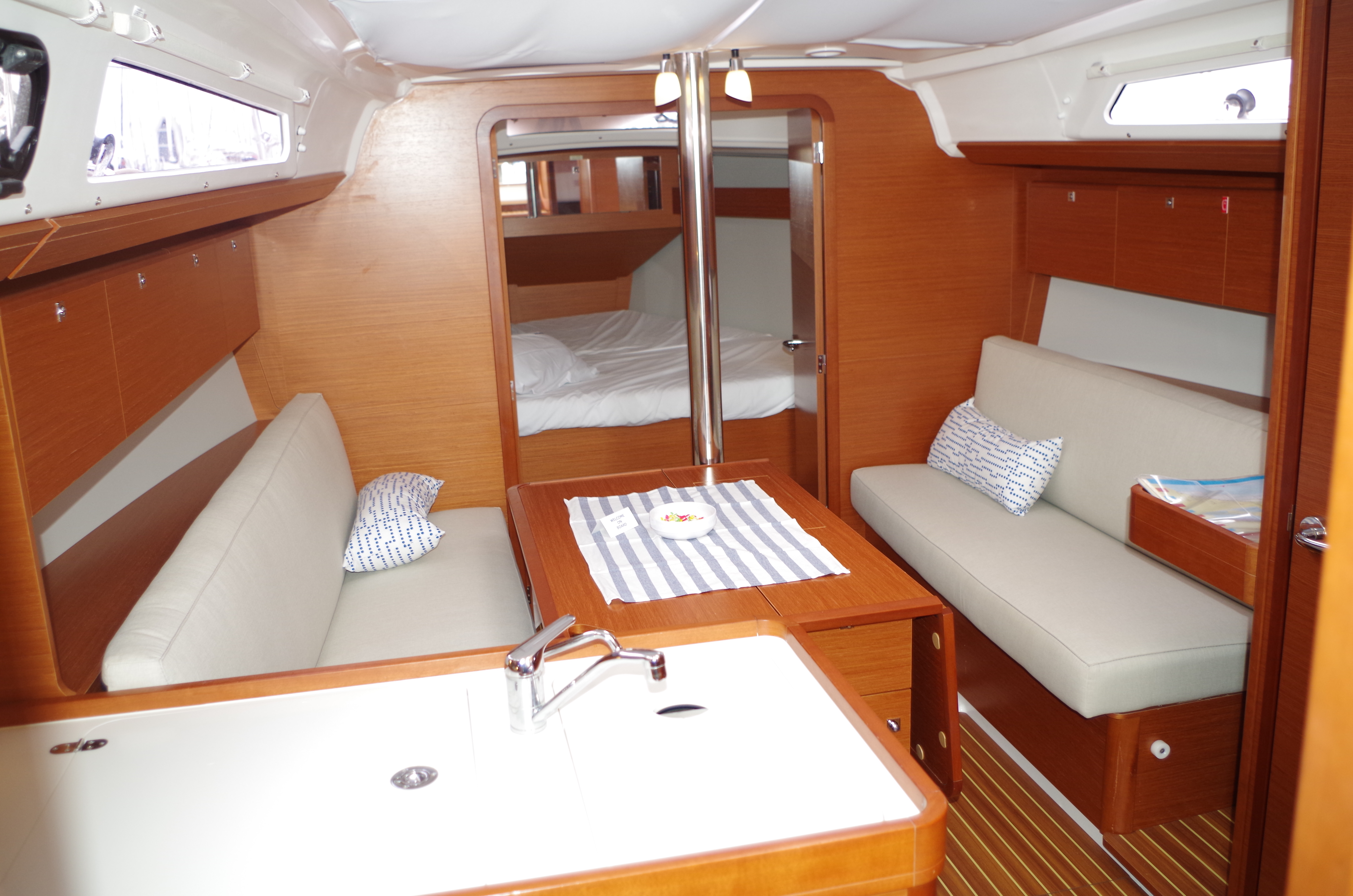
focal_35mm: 30
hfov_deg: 62.0
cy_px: 448
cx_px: 676
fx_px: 1125
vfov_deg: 43.4
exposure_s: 1/125
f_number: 4
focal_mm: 20
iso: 400
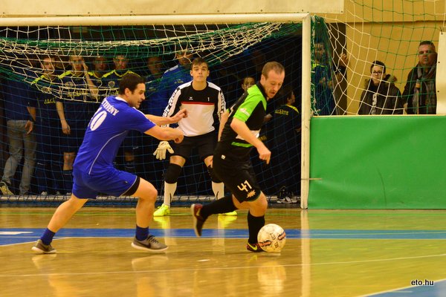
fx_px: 3066
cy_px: 148
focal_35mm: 248
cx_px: 223
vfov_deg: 5.6
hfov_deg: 8.3
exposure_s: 1/400
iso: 4000
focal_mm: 165
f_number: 5
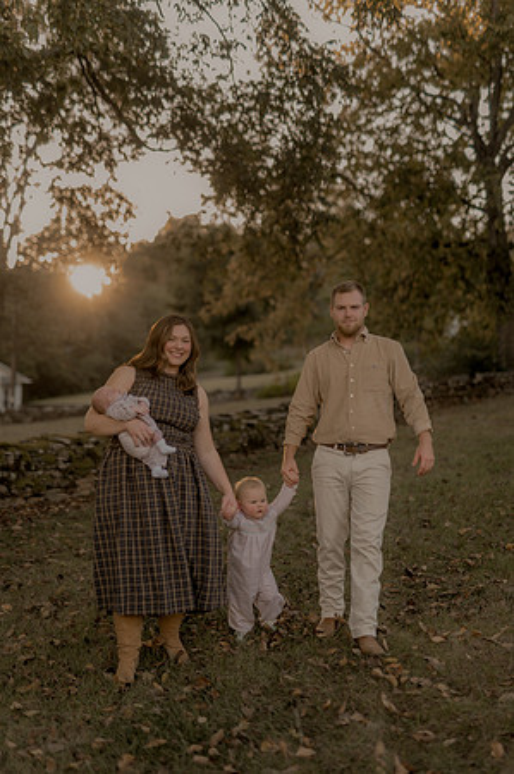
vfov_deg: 39.6
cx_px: 257
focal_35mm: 50
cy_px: 387
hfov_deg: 26.9
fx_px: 1073
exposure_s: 1/400
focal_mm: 50
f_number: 1.8
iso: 160
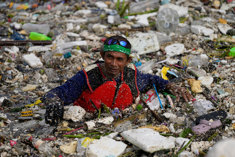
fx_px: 946
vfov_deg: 9.5
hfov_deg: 14.2
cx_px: 117
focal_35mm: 145
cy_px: 78
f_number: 2.8
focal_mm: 144
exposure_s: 1/2000
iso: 100
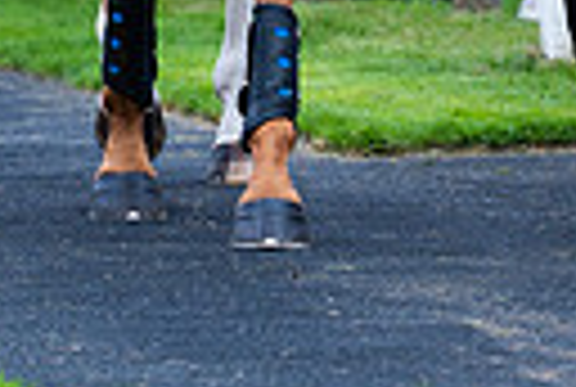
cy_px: -405
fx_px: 10136
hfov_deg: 3.3
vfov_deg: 2.2
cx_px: 302
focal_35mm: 632
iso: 400
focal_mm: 140
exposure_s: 1/800
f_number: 4
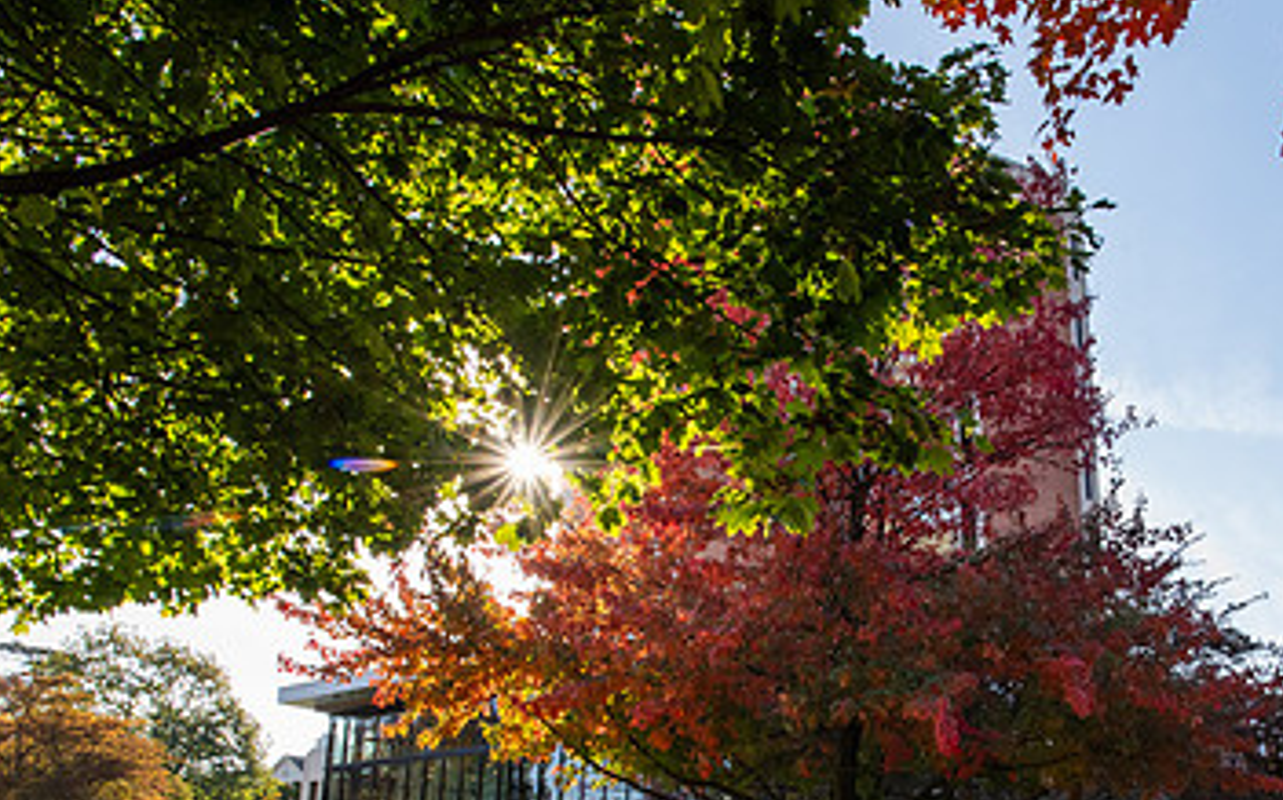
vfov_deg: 37.6
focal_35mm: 32
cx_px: 892
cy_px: 670
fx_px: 1118
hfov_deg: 57.8
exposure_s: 1/125
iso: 800
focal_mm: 19
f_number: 18
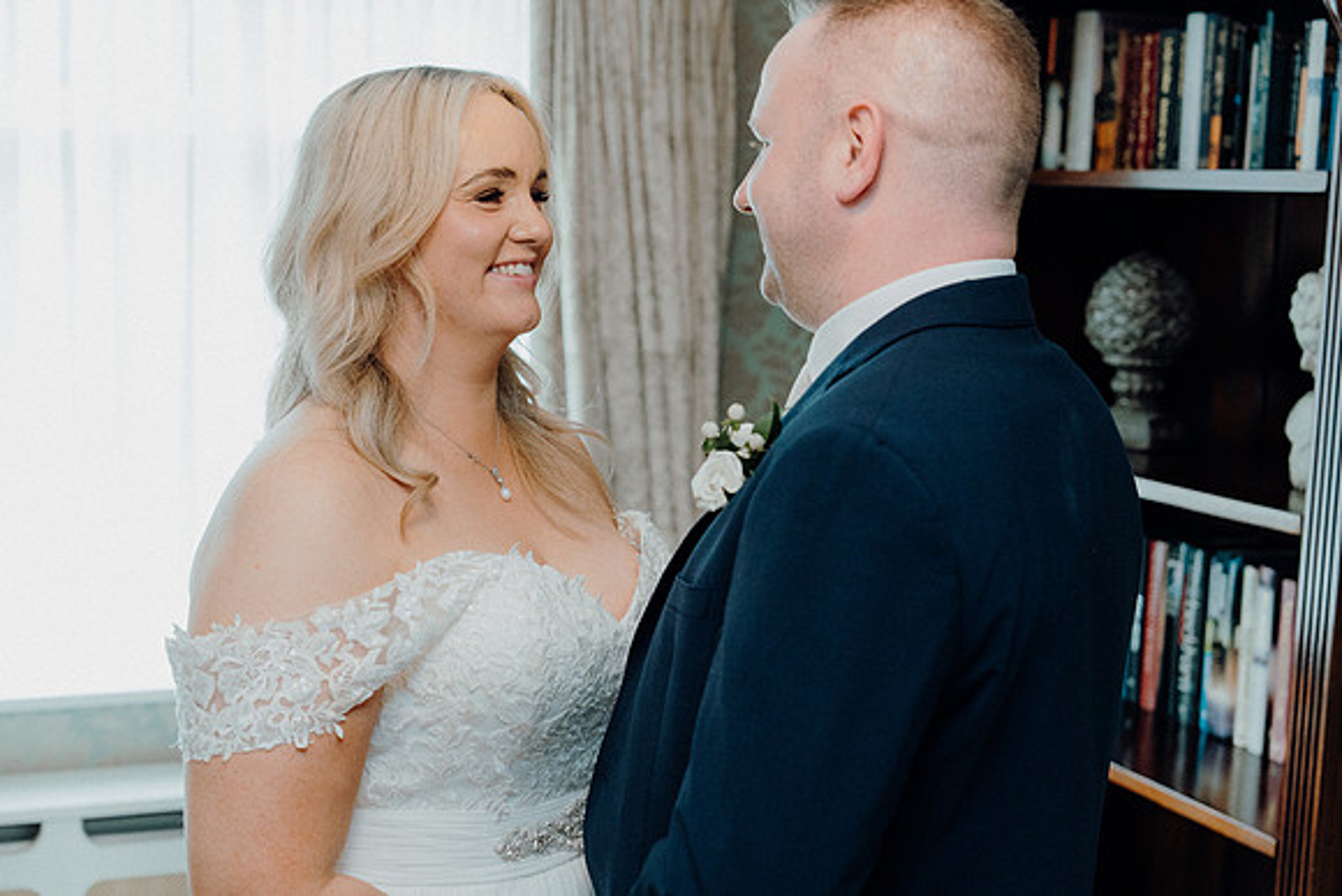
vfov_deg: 24.6
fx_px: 2051
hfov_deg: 36.2
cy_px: 448
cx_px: 671
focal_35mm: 55
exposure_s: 1/160
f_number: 3.5
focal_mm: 55
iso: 2500
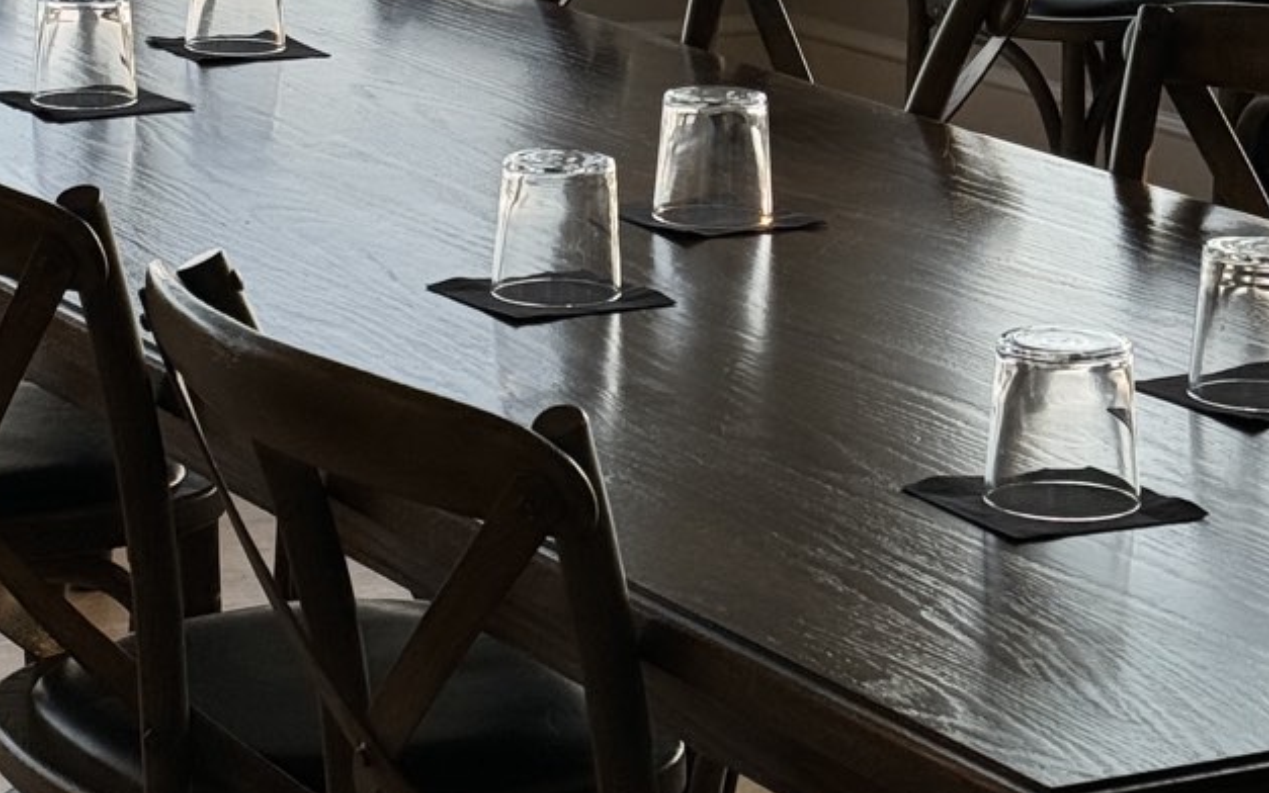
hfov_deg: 15.1
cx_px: 527
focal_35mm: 138
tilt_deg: -6.8
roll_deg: -0.8
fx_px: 4773
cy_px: -208
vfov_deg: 9.4
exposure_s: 1/385
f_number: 1.78
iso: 64
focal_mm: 6.76
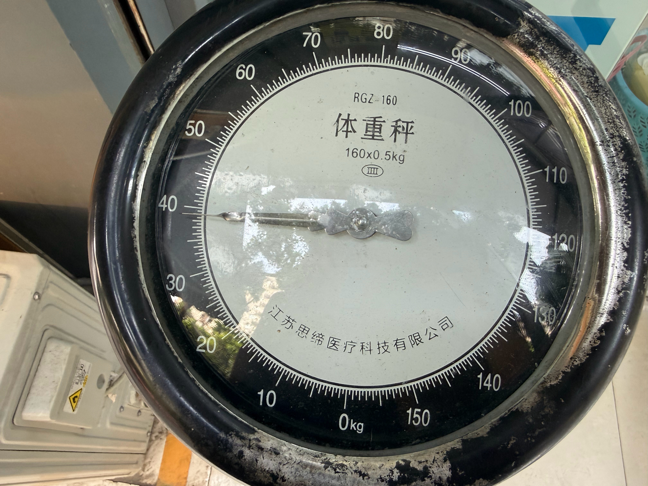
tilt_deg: -62.7
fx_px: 449
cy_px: 243
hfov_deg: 71.6
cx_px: 324
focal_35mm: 24
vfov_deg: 56.8
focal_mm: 2.22
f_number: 2.2
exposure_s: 1/100
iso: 160
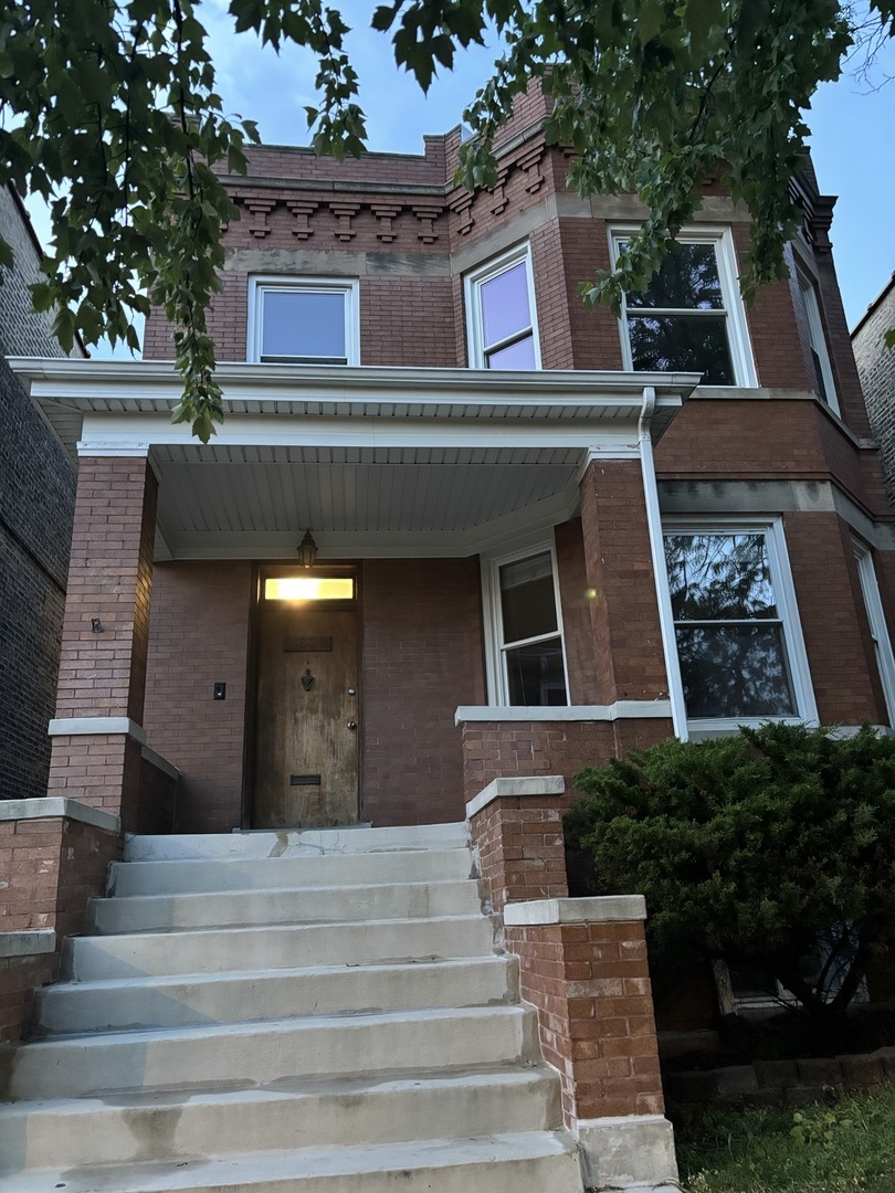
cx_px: 448
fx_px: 896
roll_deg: +2.3
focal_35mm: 26
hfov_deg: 53.1
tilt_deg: +19.3
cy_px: 596
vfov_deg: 67.3
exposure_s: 1/30
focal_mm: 5.96
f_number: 1.6
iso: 640
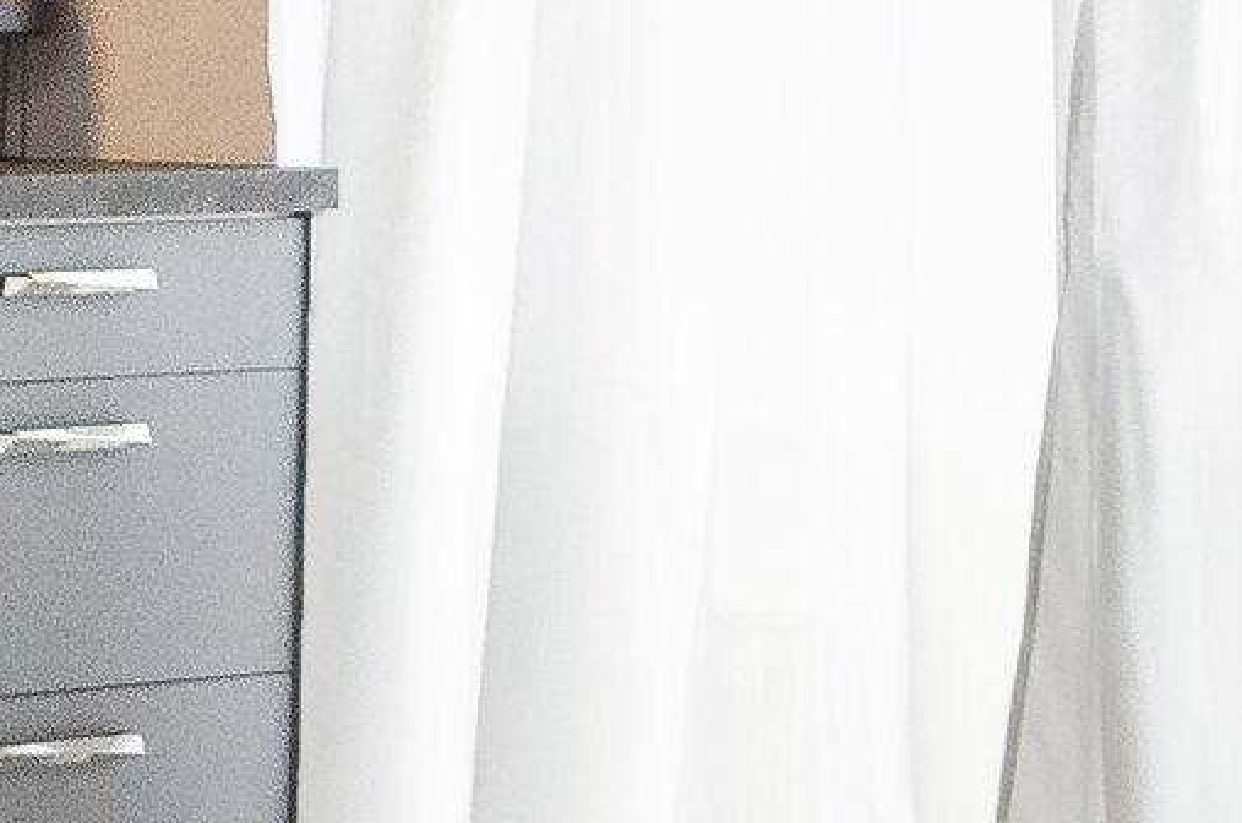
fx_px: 5131
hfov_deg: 11.5
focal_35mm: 149
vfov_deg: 9.2
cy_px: 214
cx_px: -1722
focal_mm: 18
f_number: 5.3
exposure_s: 1/60
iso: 2200
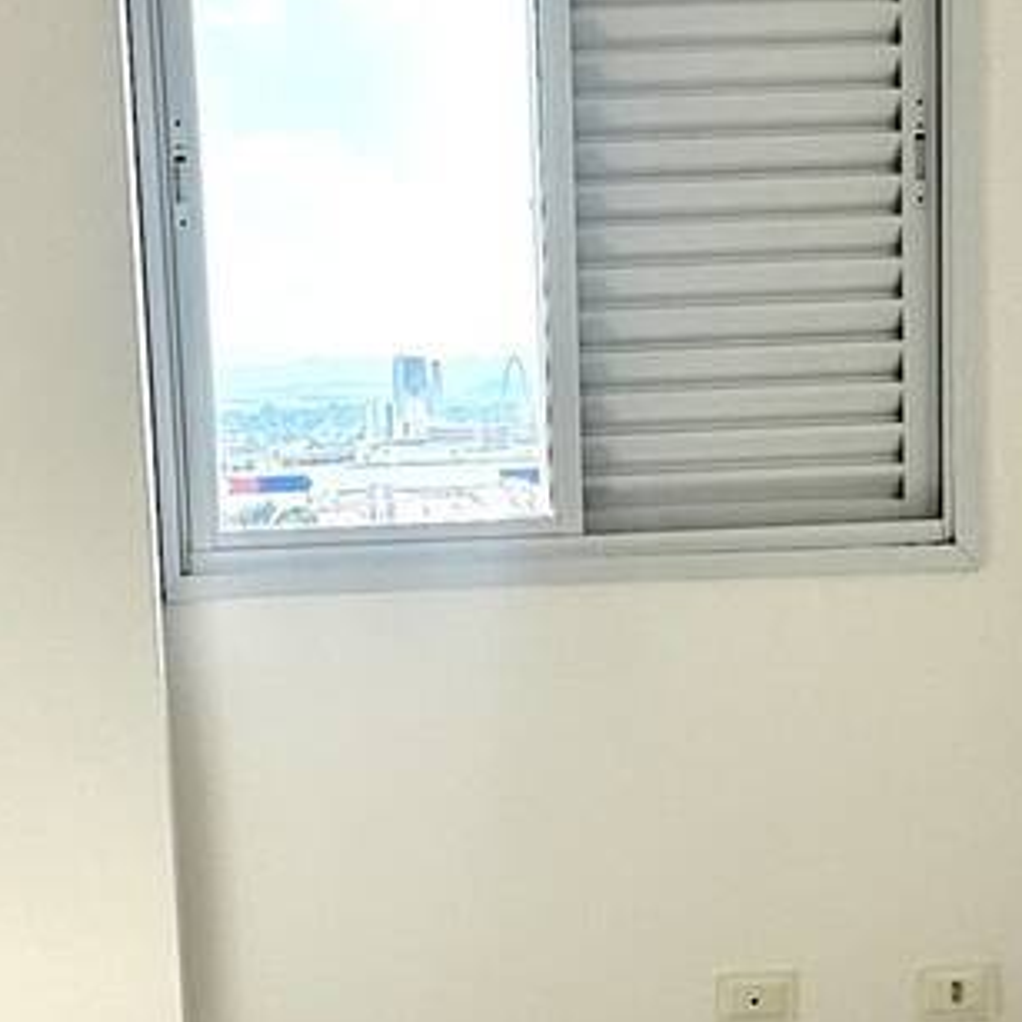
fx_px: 1937
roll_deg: +3.8
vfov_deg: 29.4
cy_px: 649
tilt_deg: -10.3
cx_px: 393
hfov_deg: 29.5
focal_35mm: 58
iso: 40
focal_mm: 2.22
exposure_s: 1/340
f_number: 2.2
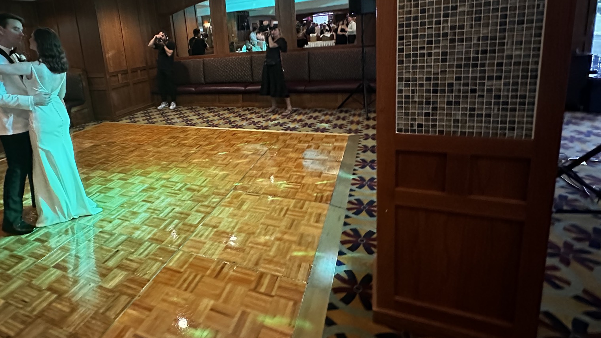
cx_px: 225
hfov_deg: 84.9
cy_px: 97
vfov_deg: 54.0
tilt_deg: -10.2
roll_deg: +5.4
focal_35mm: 20
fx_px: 319
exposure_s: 1/60
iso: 1250
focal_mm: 2.22
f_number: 2.2
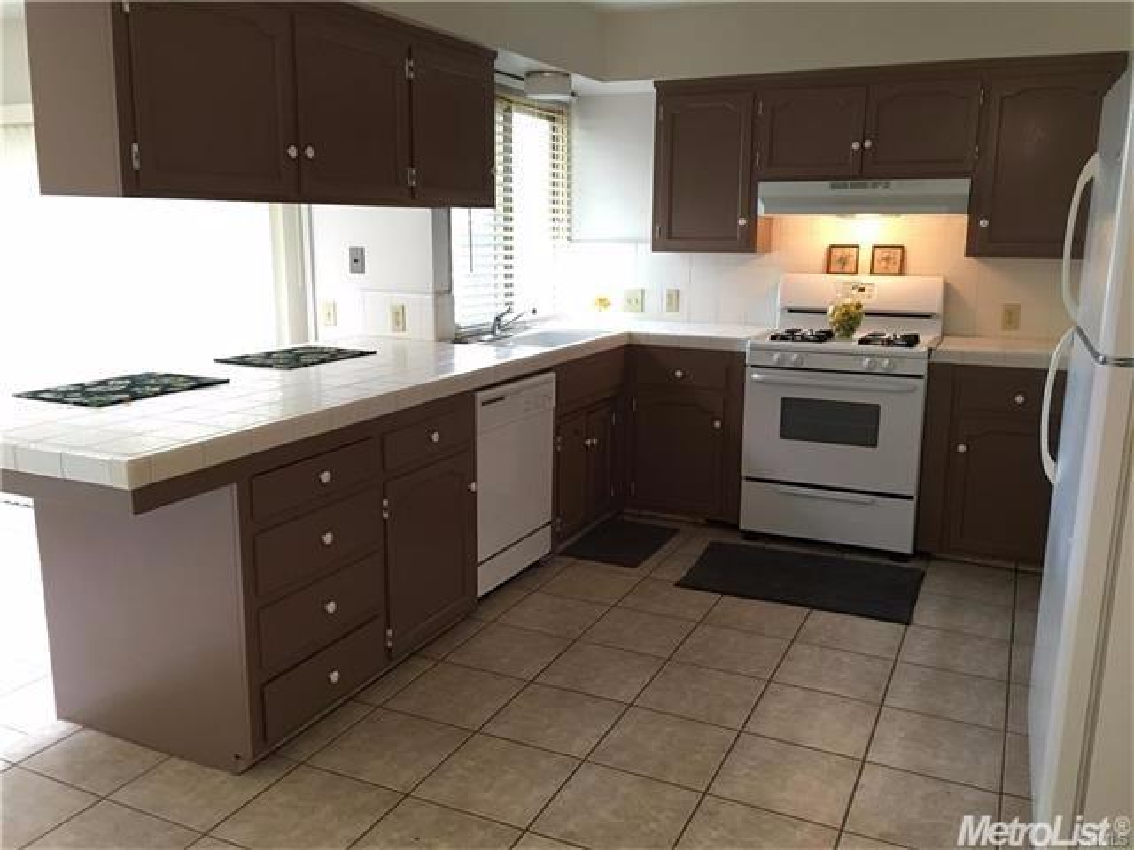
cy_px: 425
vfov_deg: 48.2
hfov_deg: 61.7
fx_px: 950
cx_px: 567
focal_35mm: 29
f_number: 2.2
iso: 125
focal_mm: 4.15
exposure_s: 1/30
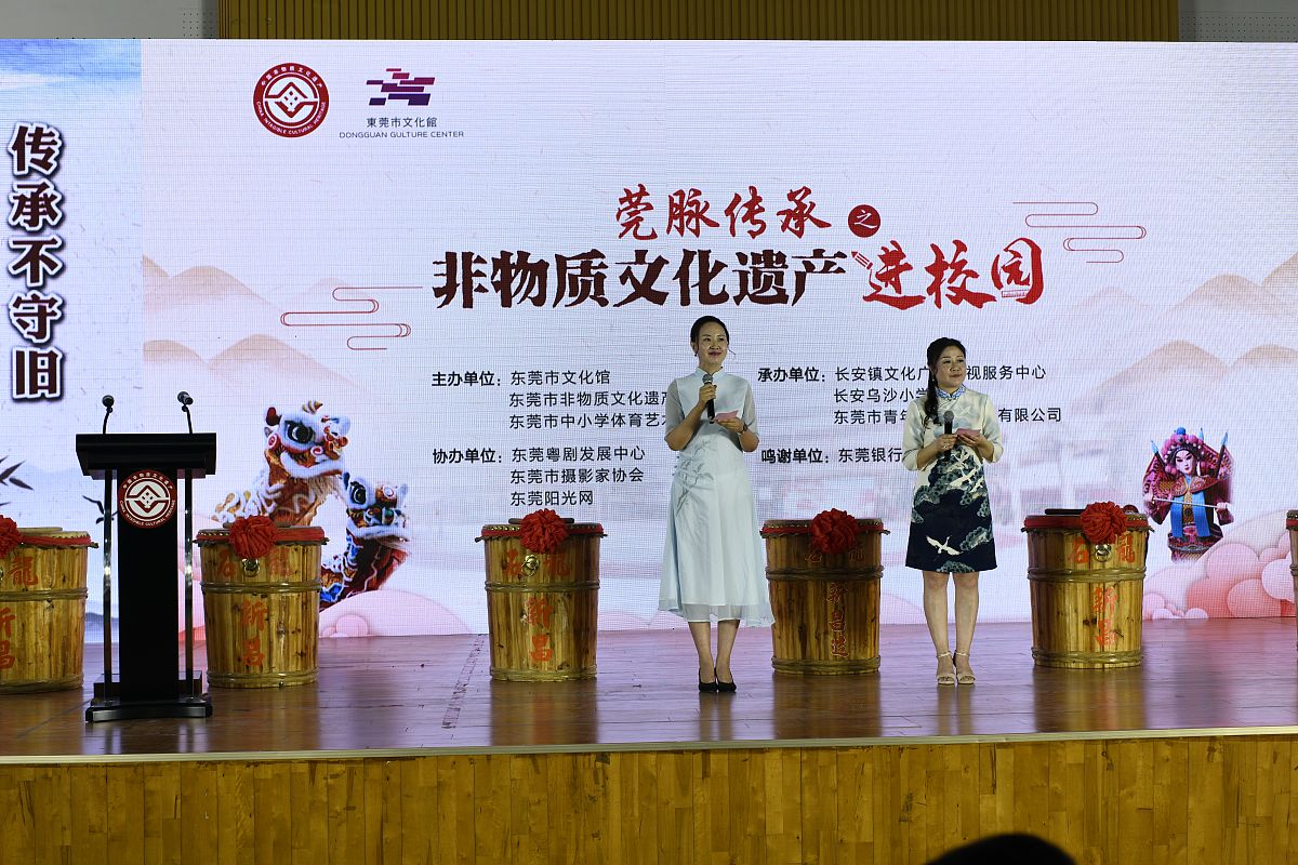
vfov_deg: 27.0
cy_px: 432
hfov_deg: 39.6
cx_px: 649
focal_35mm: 50
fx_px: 1803
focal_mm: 50
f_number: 6.3
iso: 320
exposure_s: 1/125
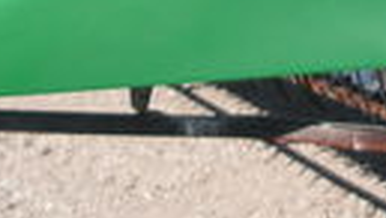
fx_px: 1784
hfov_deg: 12.1
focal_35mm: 174
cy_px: 0
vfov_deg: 7.0
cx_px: 431
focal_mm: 6.3
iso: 50
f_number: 3.3
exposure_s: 1/500
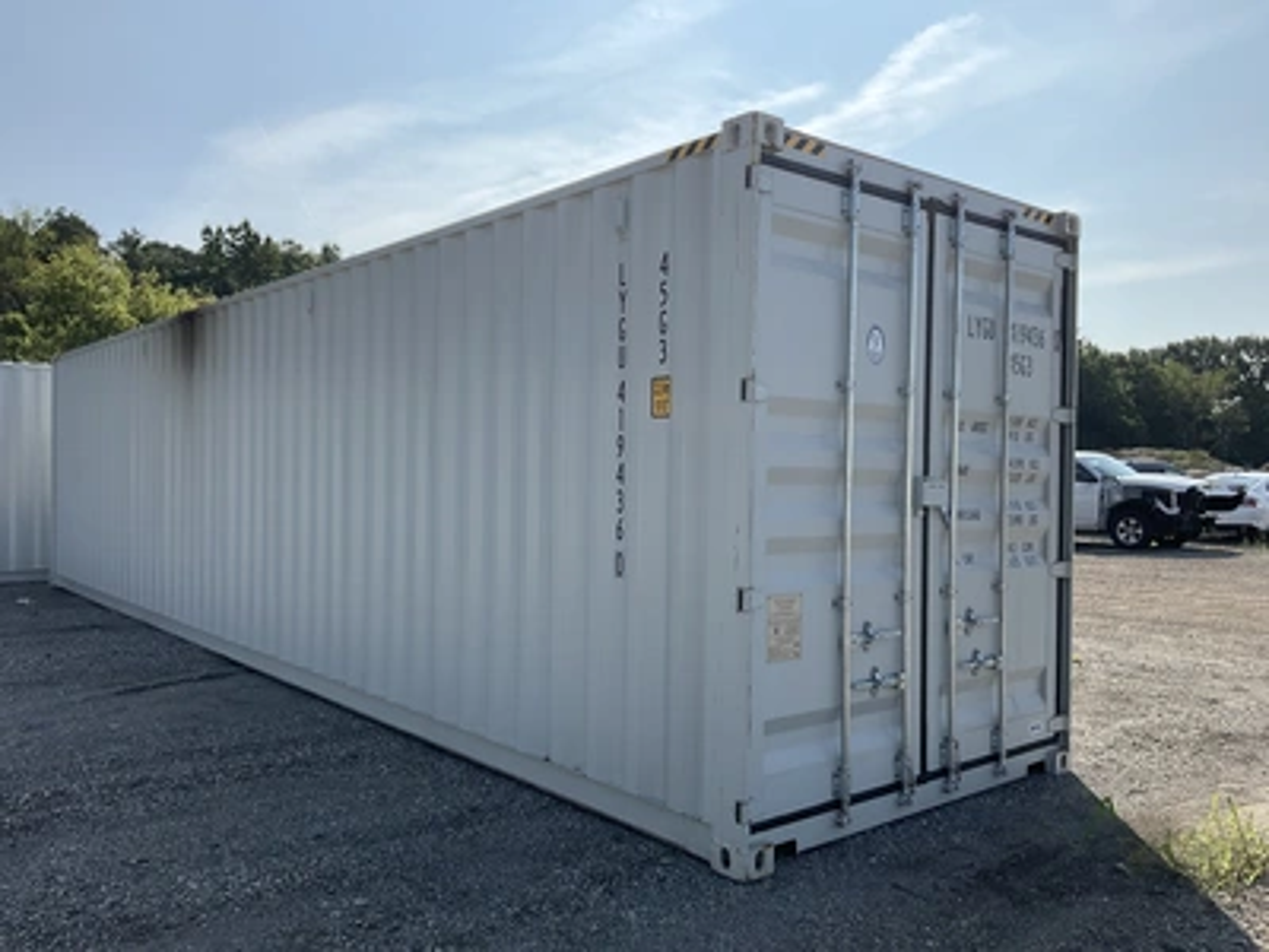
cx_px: 634
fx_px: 1063
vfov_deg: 48.2
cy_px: 476
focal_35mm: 29
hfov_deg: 61.7
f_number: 1.8
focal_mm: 3
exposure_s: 1/2667
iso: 25
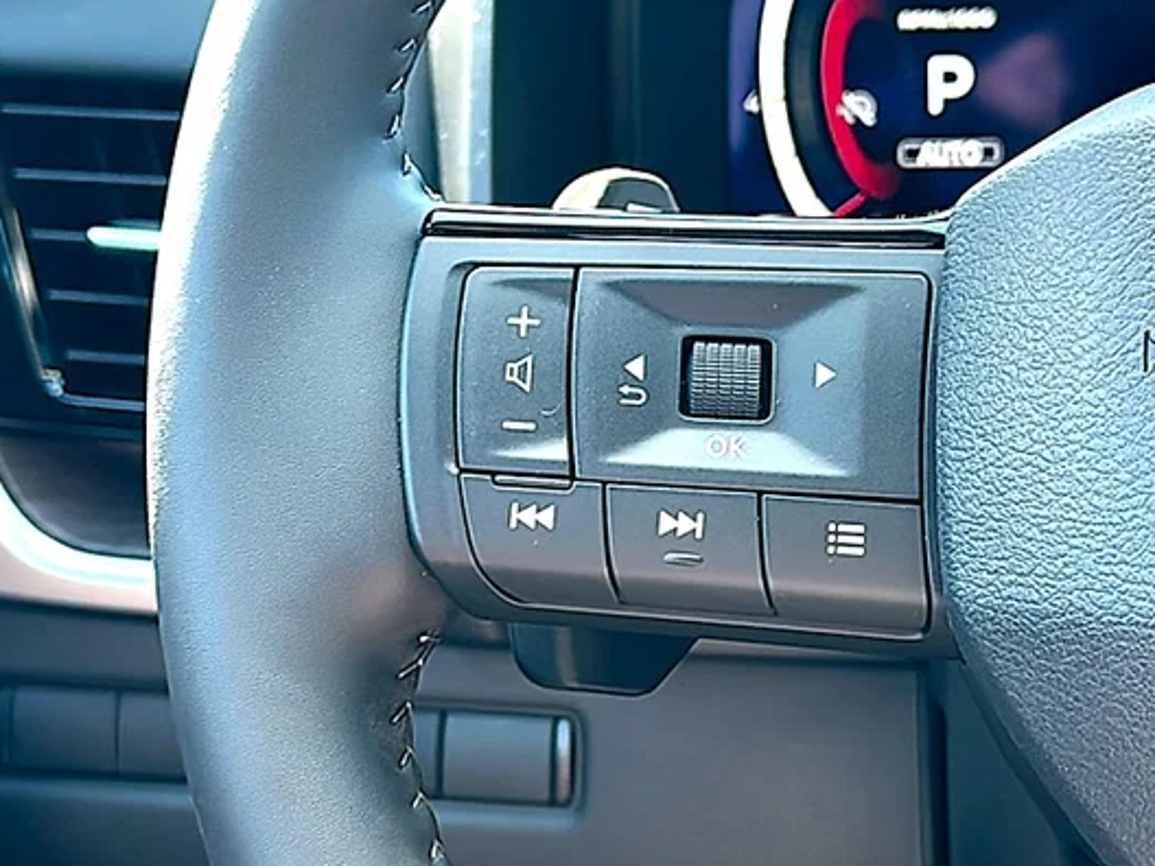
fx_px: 2035
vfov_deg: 24.0
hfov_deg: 31.6
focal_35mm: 61
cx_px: 698
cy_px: 397
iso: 80
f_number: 1.78
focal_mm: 6.86
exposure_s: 1/160
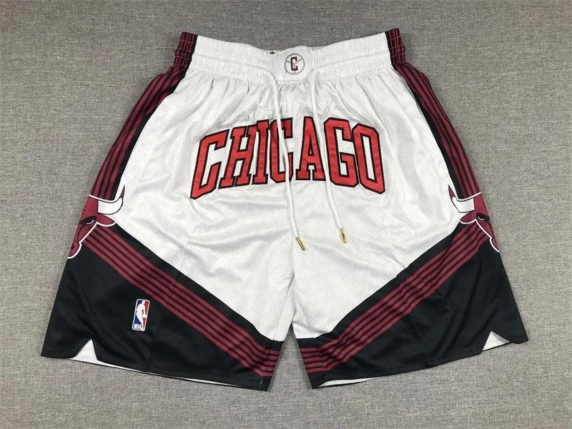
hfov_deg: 63.4
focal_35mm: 28
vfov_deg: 49.7
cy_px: 214
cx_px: 286
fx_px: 463
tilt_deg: -86.2
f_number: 1.8
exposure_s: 1/100
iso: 25
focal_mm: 3.99
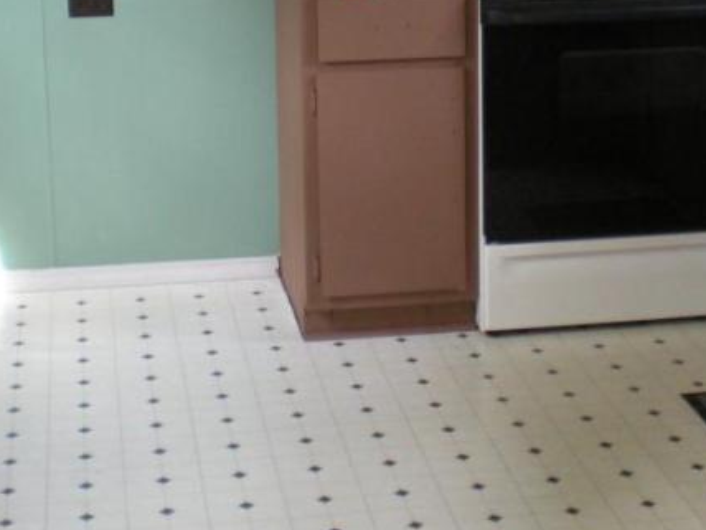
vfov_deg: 16.1
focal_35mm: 91
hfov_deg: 21.5
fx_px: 1856
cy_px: 71
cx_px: 465
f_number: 3.1
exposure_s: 1/51.2
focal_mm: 6.3
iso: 200
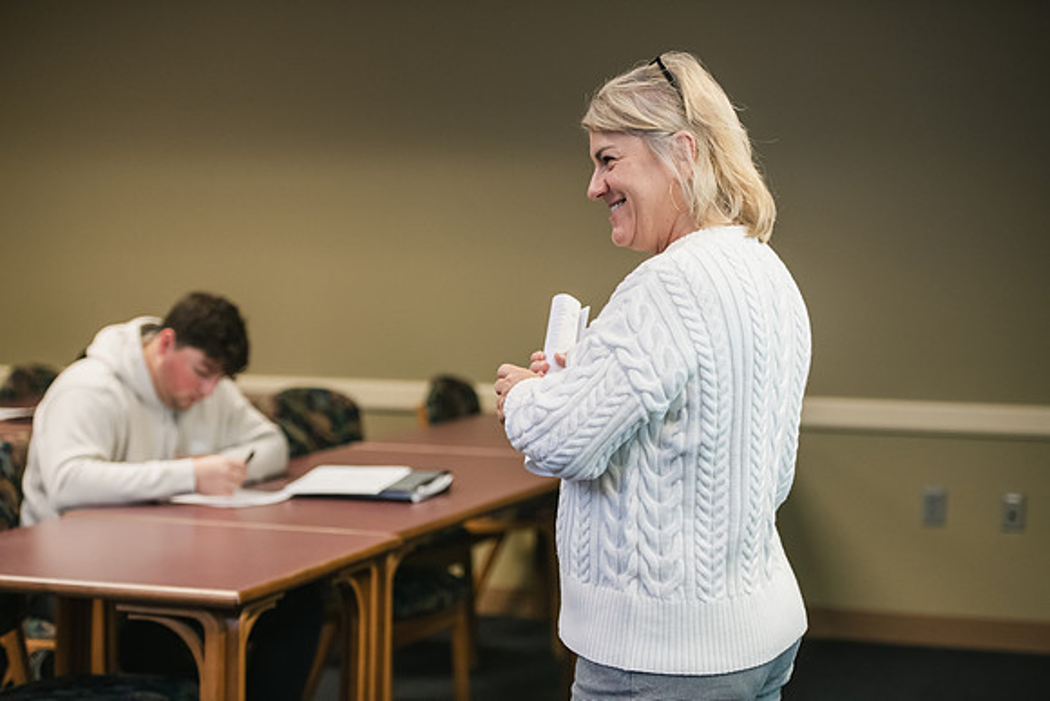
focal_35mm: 85
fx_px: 2480
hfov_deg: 23.9
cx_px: 525
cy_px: 350
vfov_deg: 16.1
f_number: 2.8
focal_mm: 85
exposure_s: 1/200
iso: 1600
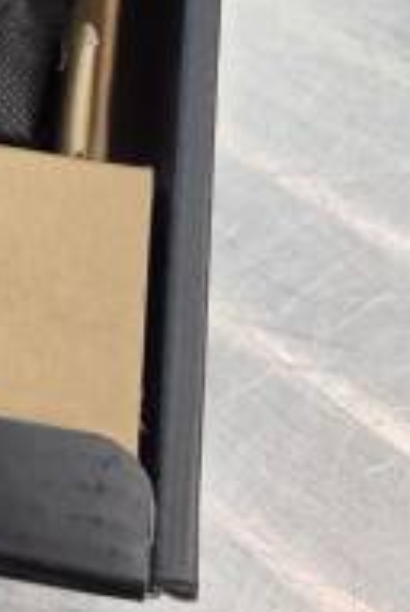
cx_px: -186
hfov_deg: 18.8
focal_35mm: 65
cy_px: -19
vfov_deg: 28.7
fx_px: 1106
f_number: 1.8
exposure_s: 1/120
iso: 64
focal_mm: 5.4
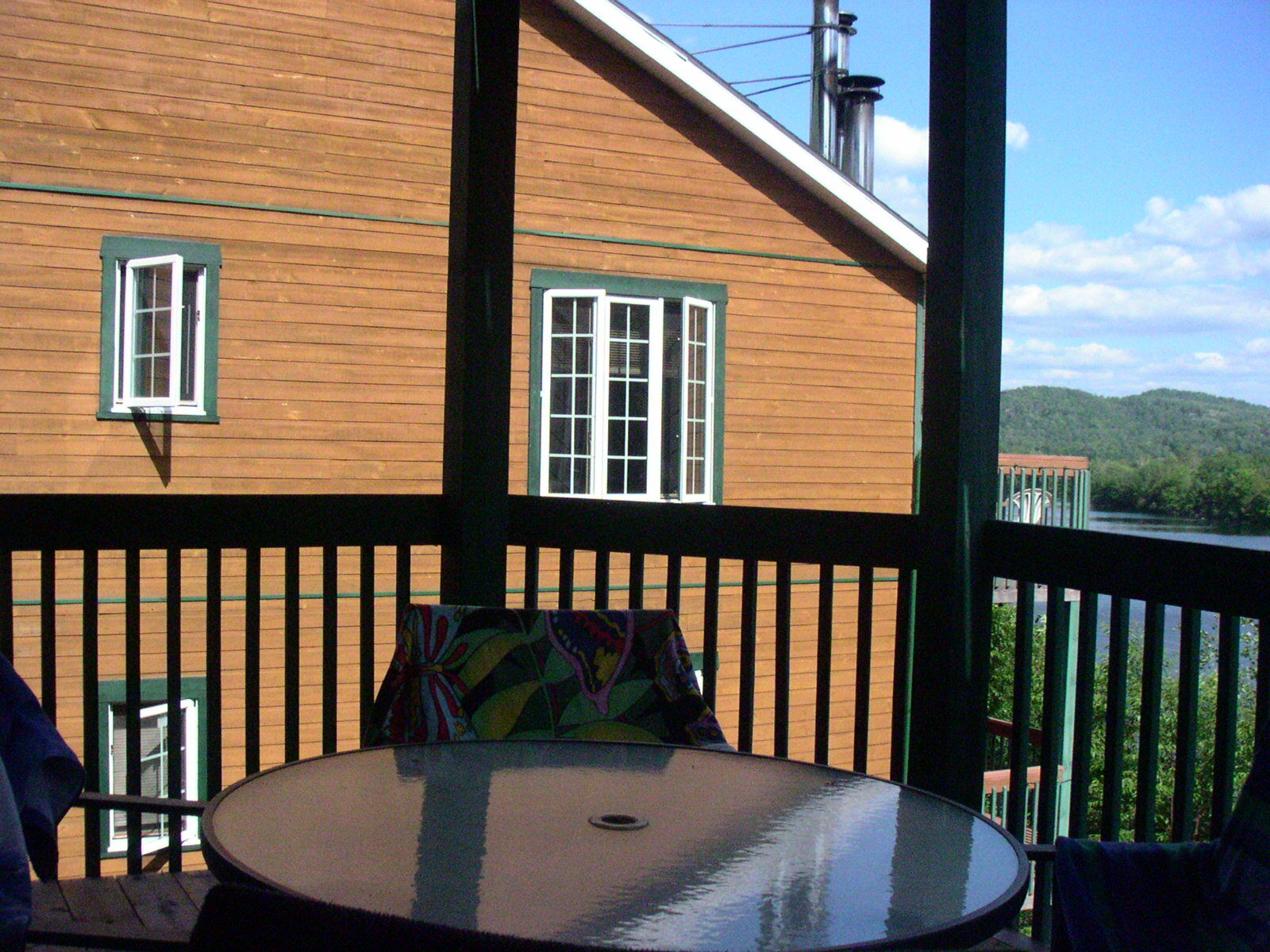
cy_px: 476
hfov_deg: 49.0
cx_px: 635
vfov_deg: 37.7
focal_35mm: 38
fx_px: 1394
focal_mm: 6
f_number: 6.6
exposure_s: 1/750
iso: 400
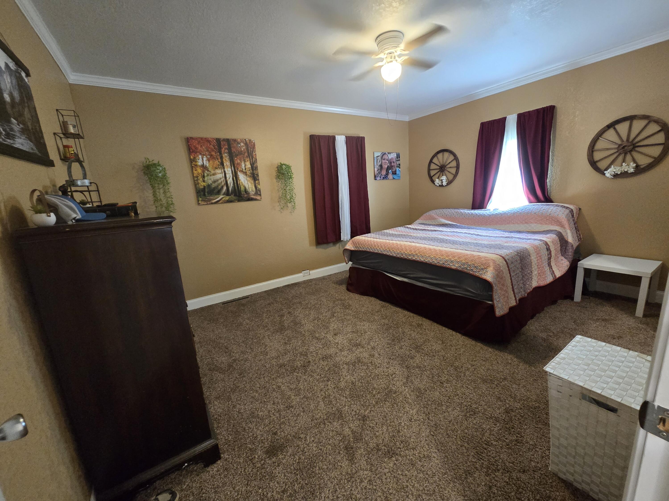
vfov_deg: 89.9
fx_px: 251
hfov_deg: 106.2
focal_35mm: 13
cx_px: 334
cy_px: 250
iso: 800
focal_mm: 2.2
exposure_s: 1/60
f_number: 2.2
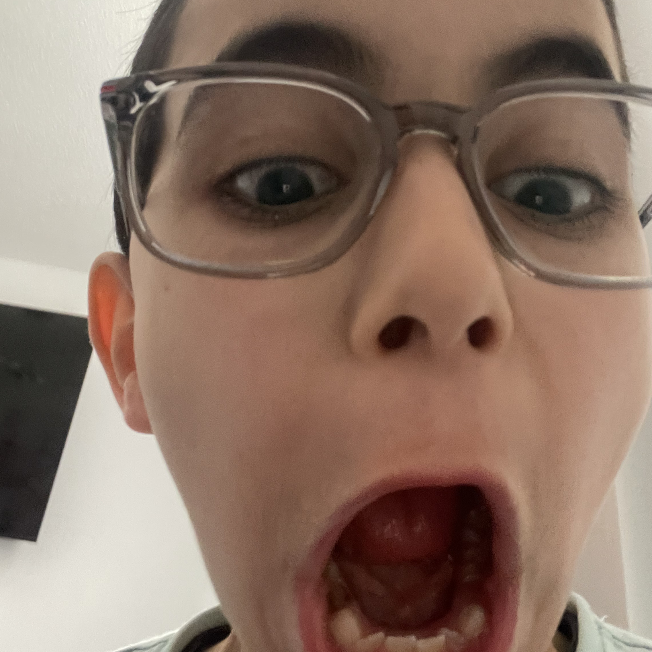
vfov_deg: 46.0
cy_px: 287
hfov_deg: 46.0
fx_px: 767
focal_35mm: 36
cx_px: 323
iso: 800
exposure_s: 1/23
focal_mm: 2.71
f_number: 2.2
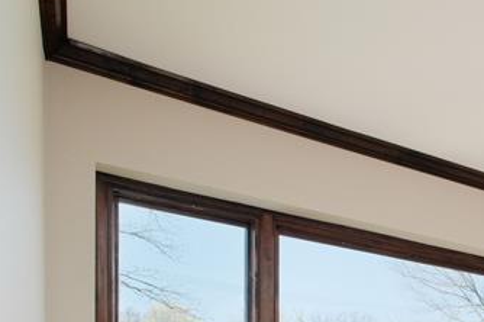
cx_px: 667
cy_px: 435
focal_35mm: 46
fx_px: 618
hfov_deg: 30.7
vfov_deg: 24.8
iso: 800
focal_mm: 10
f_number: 6.4
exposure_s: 1/250
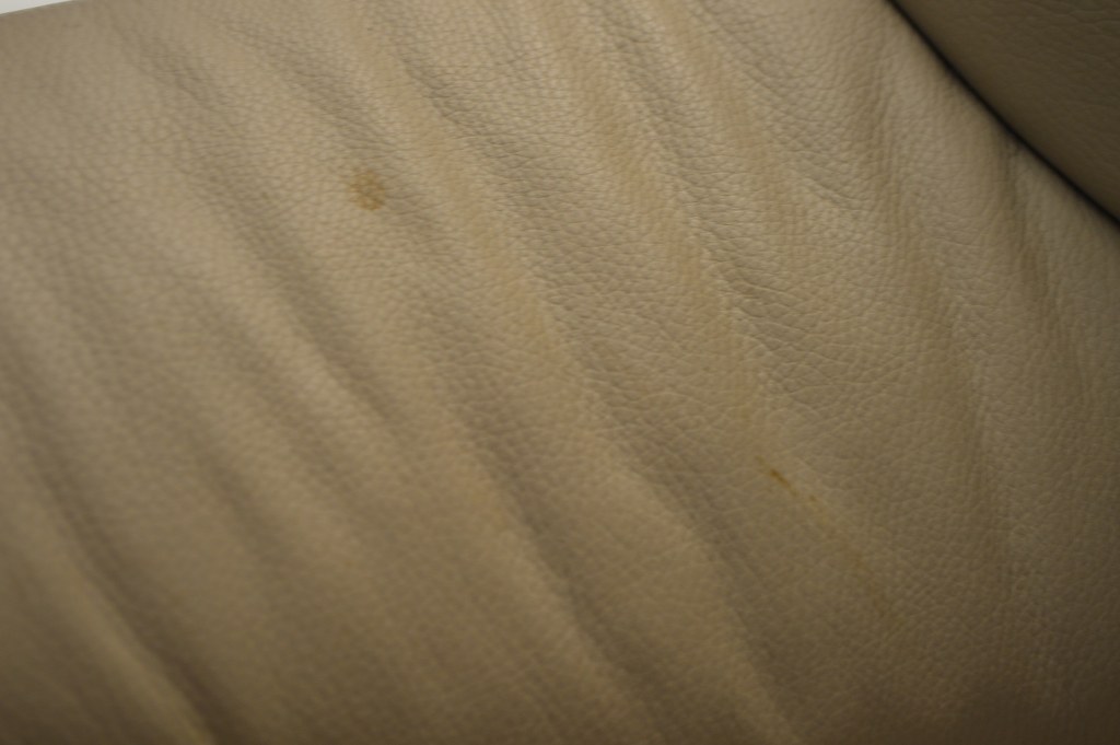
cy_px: 372
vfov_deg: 20.1
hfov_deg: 29.9
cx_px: 560
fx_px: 2098
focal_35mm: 68
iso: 400
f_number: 5.3
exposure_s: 1/15
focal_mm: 45
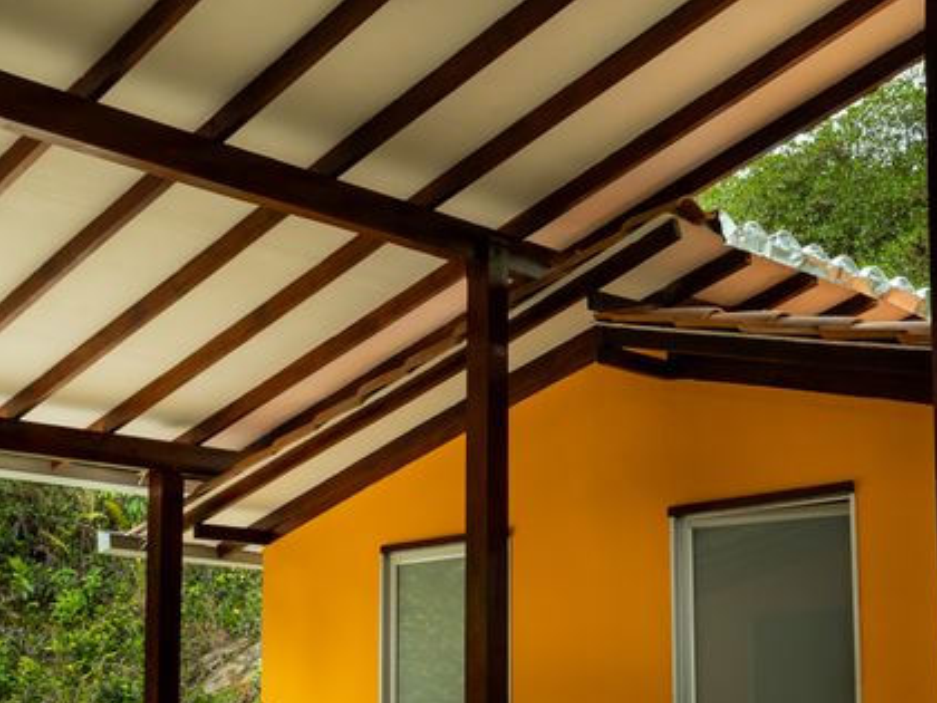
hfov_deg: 34.7
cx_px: 597
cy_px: 556
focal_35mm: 55
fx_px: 1489
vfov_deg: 26.1
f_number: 9
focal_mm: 18
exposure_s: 1/125
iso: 400
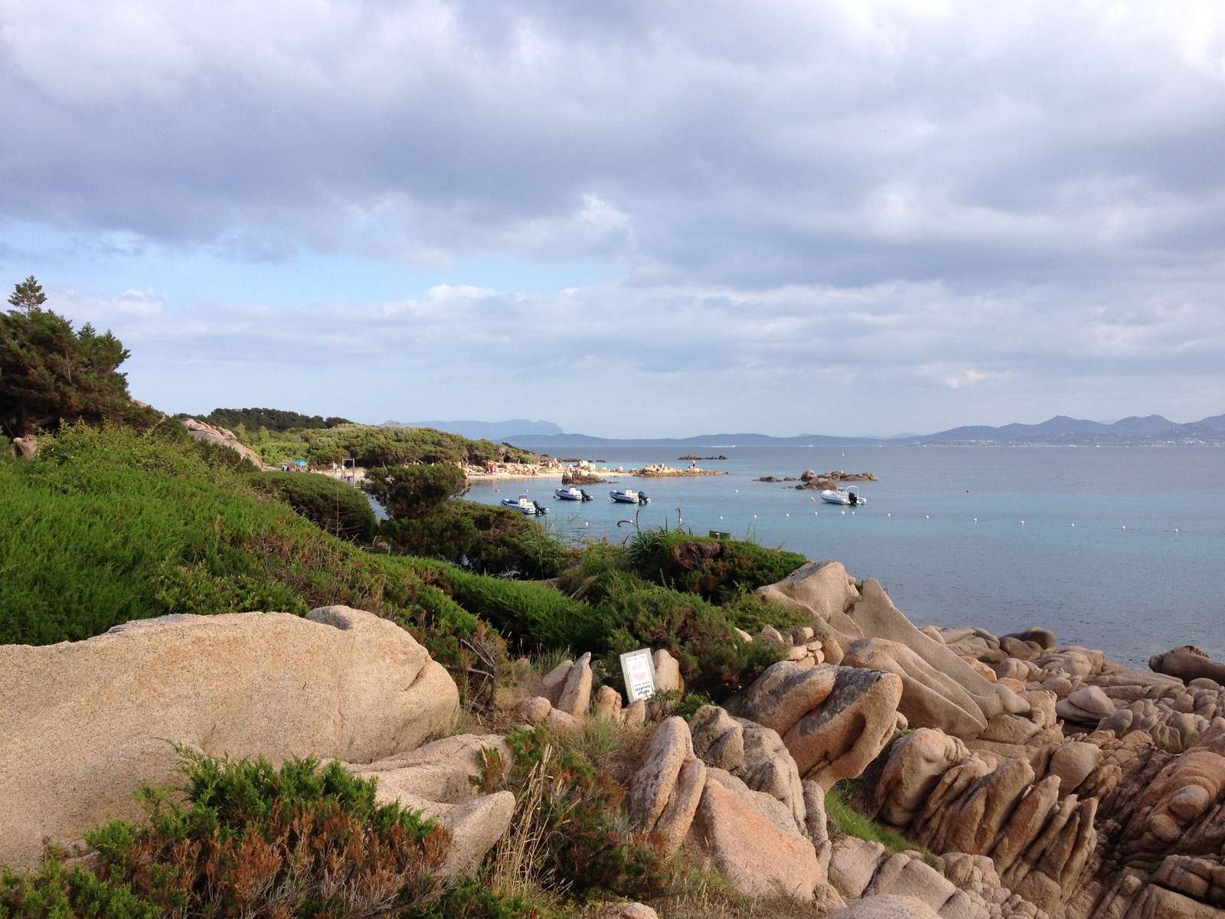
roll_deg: +0.4
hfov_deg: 52.6
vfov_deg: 40.7
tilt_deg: -3.4
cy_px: 460
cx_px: 612
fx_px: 1239
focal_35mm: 35
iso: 50
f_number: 2.4
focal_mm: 4.28
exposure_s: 1/800
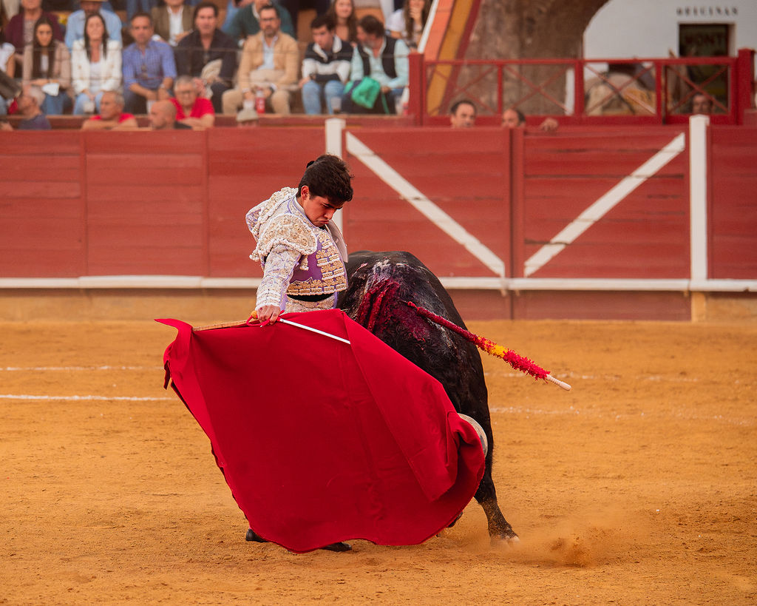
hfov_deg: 9.5
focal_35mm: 204
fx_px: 4571
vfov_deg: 7.6
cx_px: 320
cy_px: 303
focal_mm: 181.2
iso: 5000
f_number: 5.6
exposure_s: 1/1000
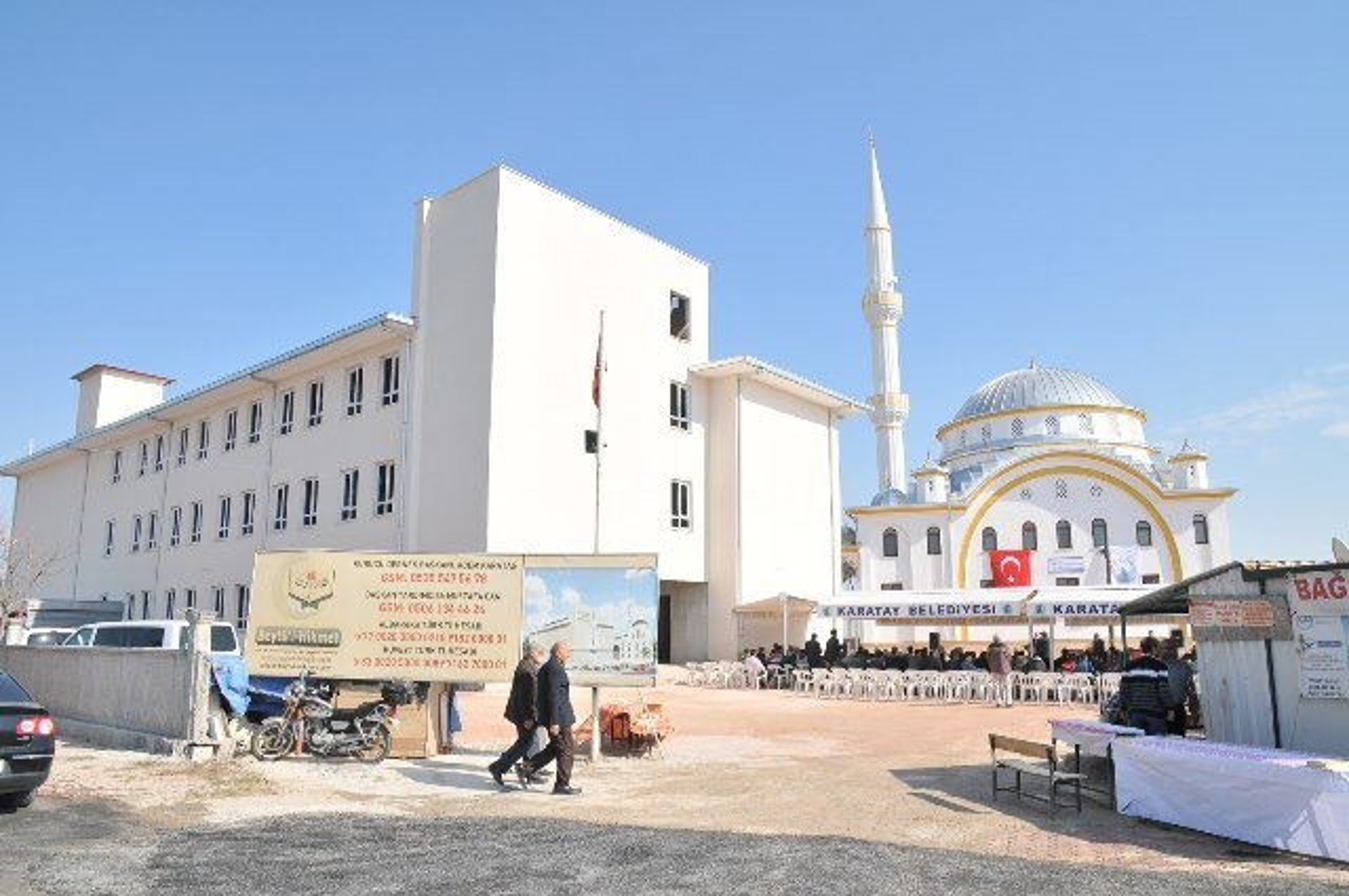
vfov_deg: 53.0
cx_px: 674
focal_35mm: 24
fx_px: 898
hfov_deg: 73.8
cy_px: 448
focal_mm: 16
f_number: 9
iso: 200
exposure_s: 1/320
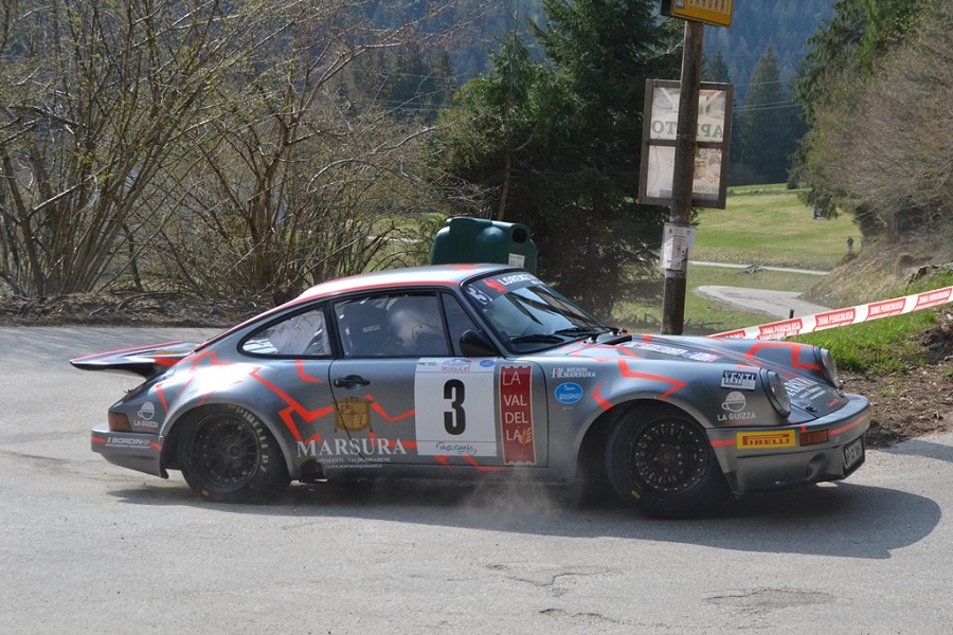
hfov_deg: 29.9
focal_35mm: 68
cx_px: 476
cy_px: 318
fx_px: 1787
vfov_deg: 20.2
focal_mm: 45
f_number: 8
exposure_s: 1/2500
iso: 1600
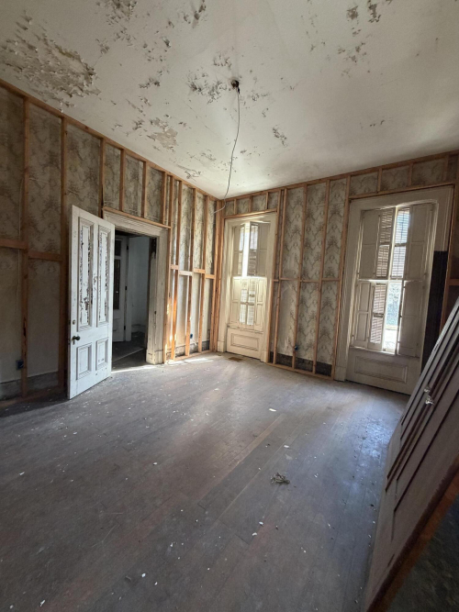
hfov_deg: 85.7
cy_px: 306
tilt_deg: -2.2
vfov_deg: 102.1
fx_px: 248
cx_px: 230
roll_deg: -3.1
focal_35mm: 14
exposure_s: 1/74
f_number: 2.2
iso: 320
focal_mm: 2.22
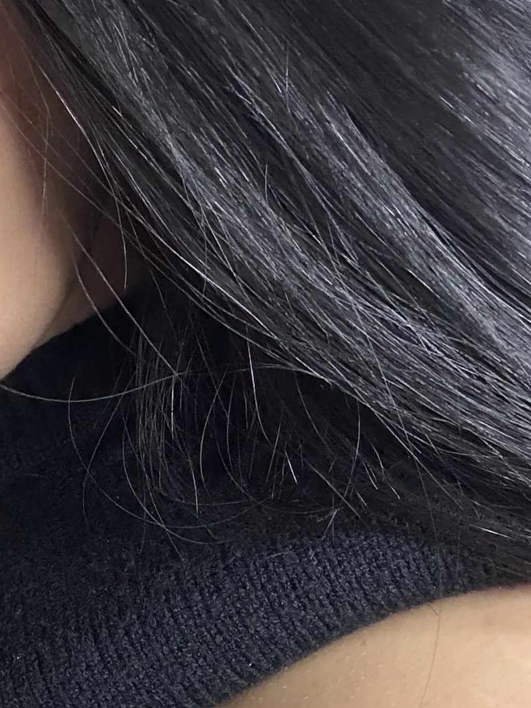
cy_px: 441
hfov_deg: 21.6
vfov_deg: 28.5
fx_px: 1390
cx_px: 244
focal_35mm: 68
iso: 640
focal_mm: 2.71
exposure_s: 1/30
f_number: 1.9
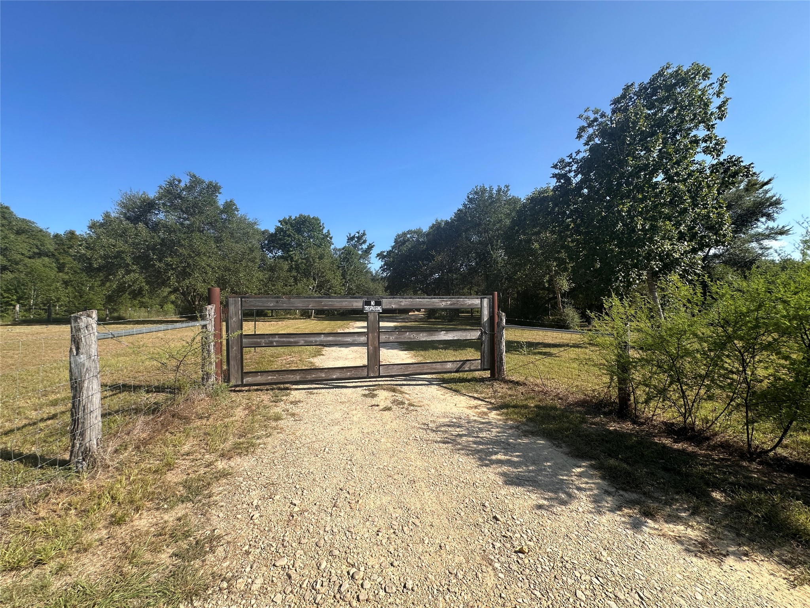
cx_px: 405
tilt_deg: +0.3
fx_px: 328
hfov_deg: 102.1
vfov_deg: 85.7
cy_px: 304
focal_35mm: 14
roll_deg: +0.3
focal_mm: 2.22
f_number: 2.2
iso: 40
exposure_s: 1/1319
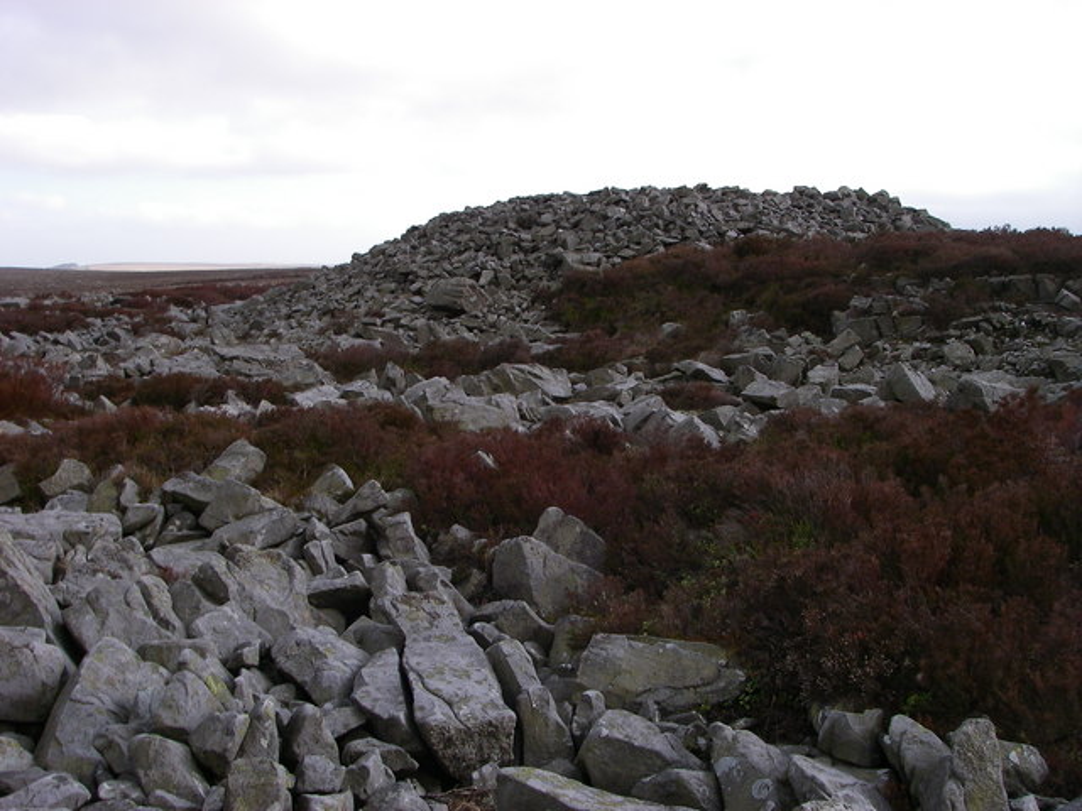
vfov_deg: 37.7
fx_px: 1188
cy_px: 406
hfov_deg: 49.0
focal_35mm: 38
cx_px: 541
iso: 64
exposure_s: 1/50
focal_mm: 6.3
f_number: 6.6
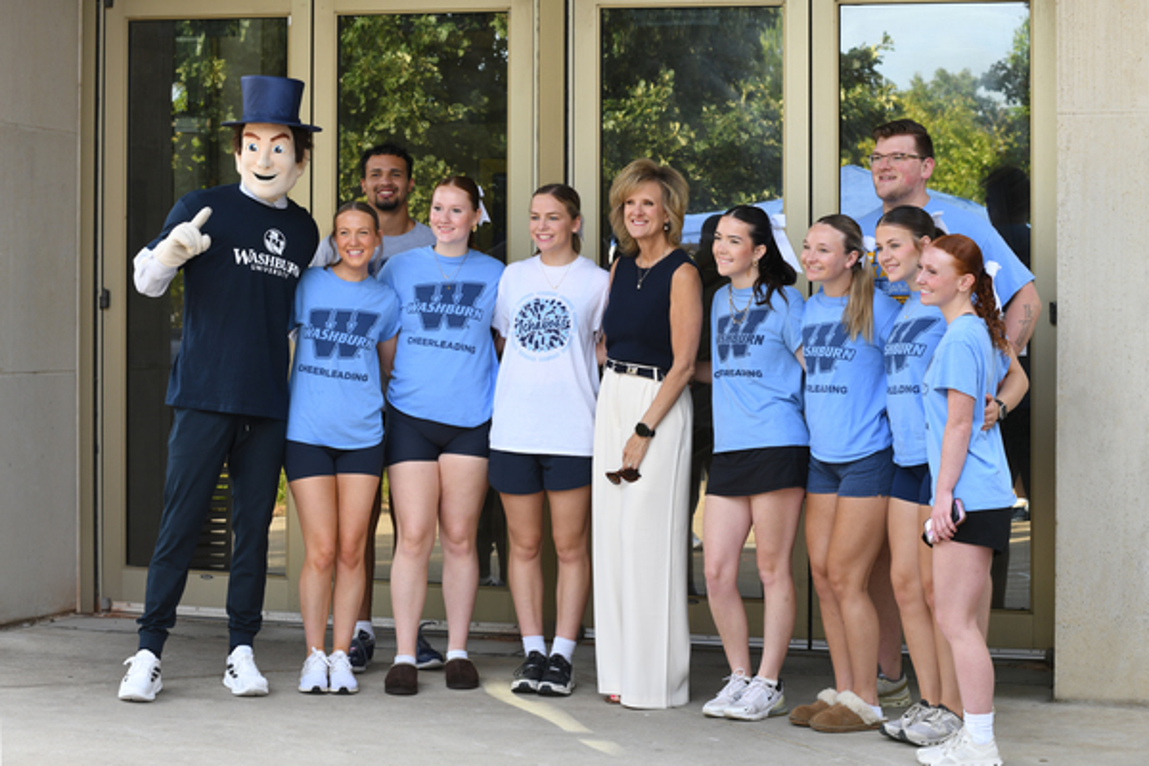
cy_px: 383
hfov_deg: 25.4
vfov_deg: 17.1
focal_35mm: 80
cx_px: 574
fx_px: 2553
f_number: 8
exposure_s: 1/160
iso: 640
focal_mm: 80
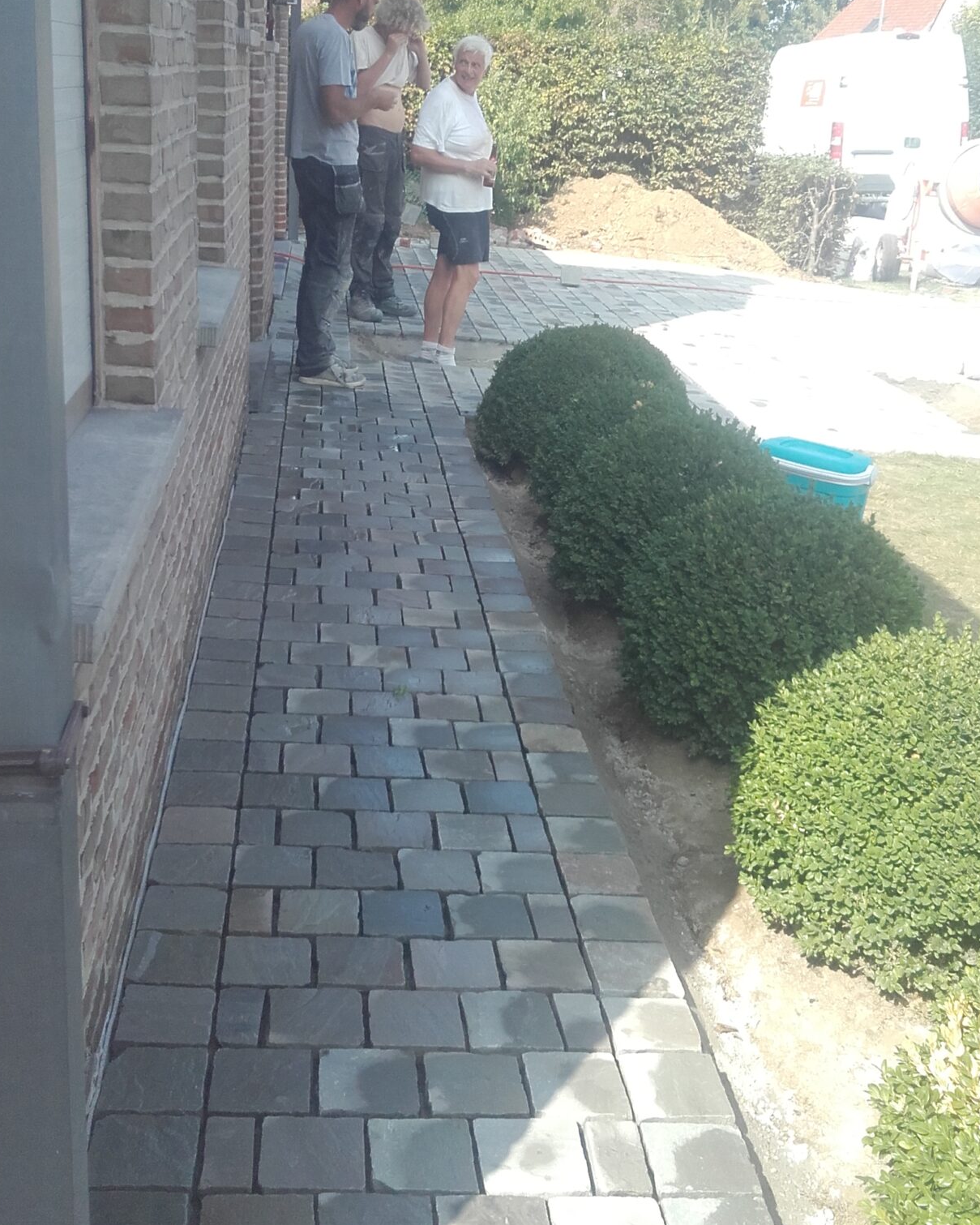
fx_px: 1486
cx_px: 456
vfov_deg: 44.6
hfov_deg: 36.5
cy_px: 510
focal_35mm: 41
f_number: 2.2
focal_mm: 3.31
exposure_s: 1/333
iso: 50
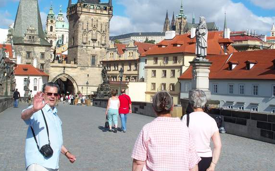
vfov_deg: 25.3
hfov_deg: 39.6
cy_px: 68
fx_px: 382
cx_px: 135
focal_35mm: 51
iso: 64
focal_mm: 9.1
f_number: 4.5
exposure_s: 1/500
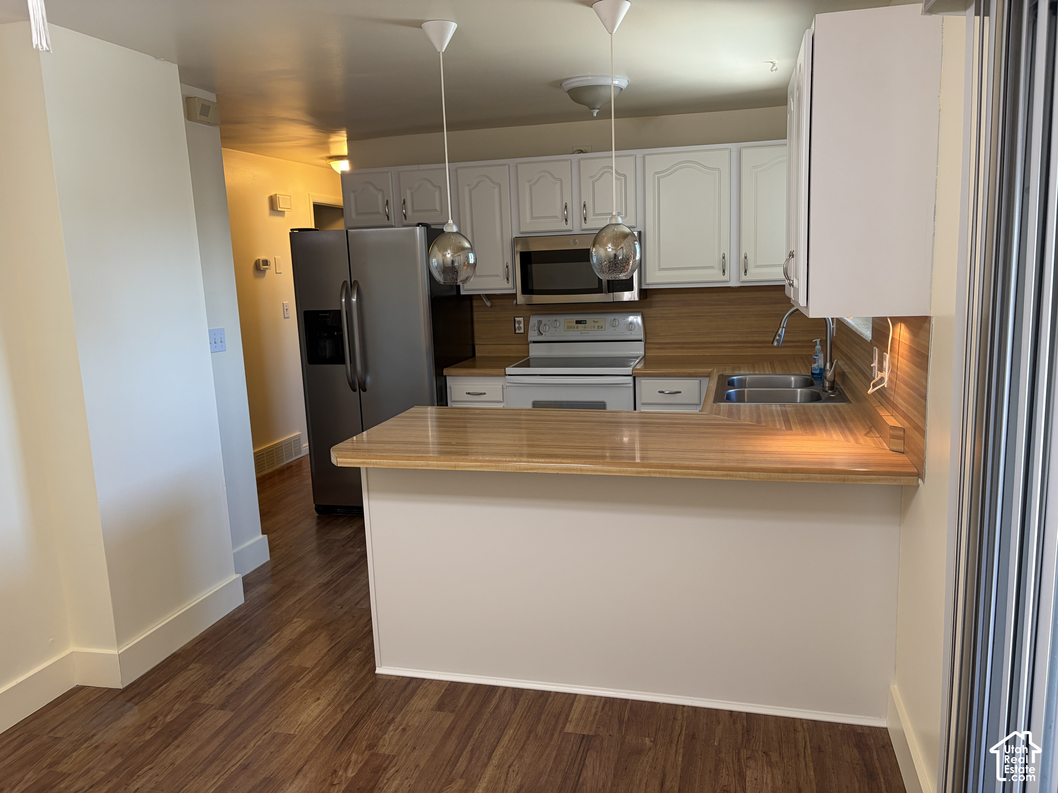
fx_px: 795
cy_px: 396
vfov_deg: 53.1
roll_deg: +2.9
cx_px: 529
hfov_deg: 67.3
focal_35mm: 26
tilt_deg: -9.5
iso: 80
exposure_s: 1/60
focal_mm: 5.96
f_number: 1.6
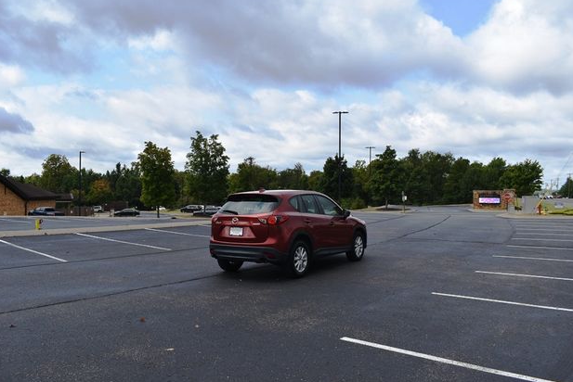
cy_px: 189
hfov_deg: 65.4
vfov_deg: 46.4
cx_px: 279
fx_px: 446
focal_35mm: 28
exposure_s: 1/250
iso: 125
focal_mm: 18
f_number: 8
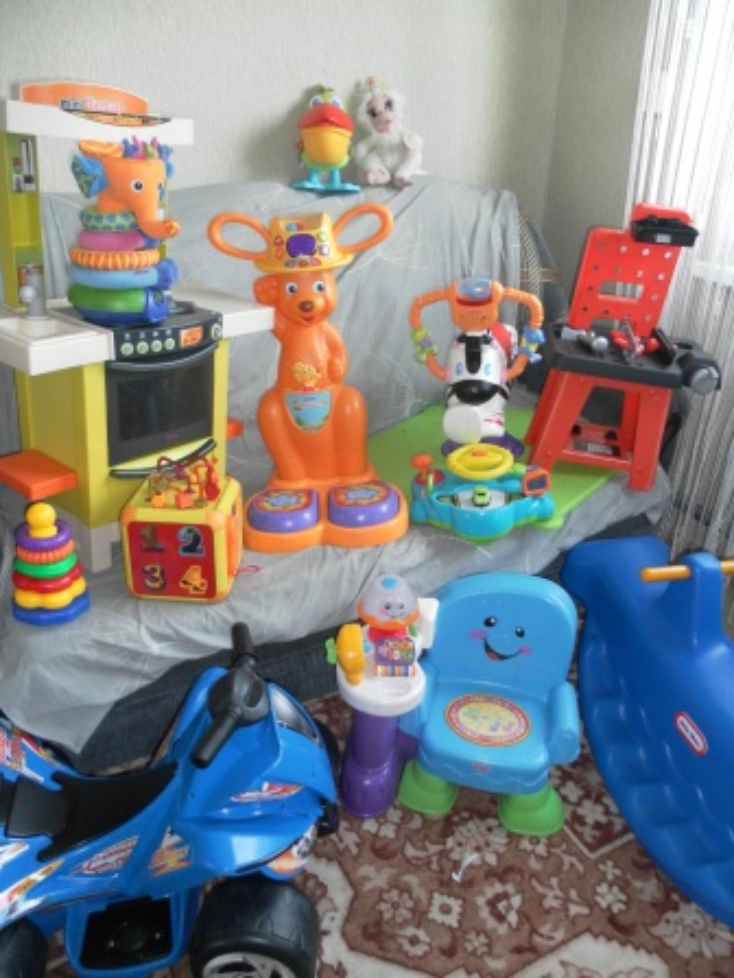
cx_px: 367
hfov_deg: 49.7
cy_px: 489
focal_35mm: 28
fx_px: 792
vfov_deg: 63.4
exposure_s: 1/50
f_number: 3.2
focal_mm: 4.9
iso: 200
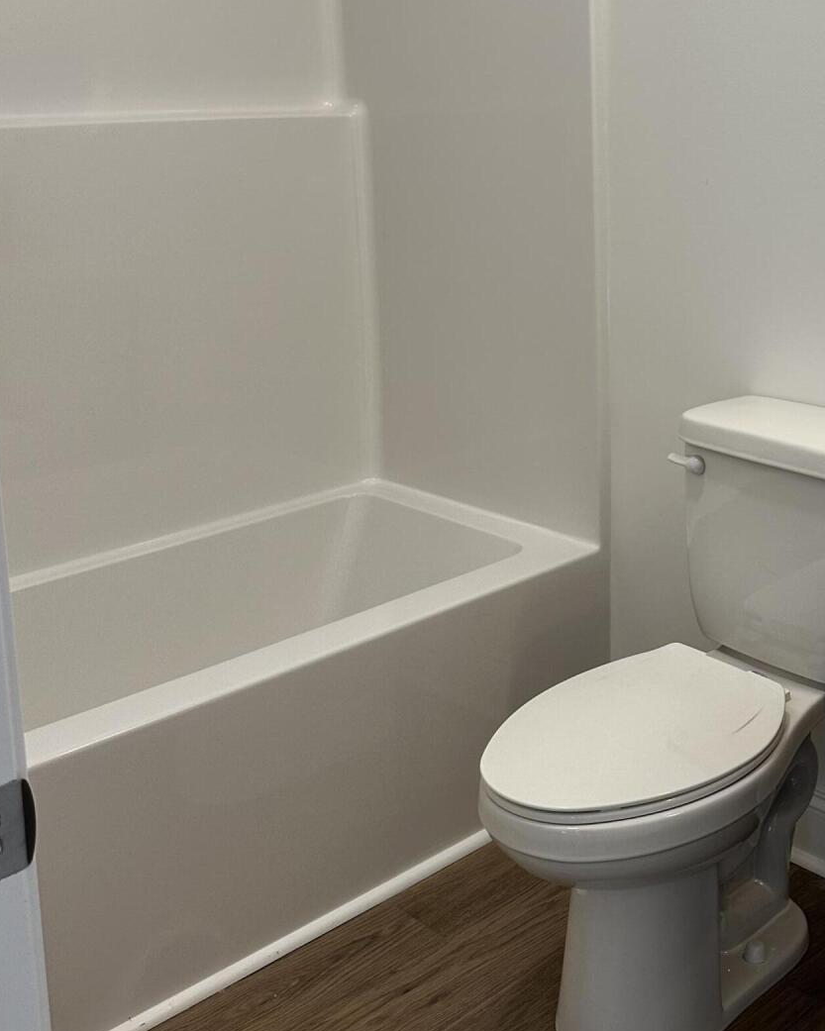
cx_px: 688
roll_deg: -0.4
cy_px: 316
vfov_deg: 40.5
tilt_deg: -10.0
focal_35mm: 45
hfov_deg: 32.3
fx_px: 1373
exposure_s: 1/120
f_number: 1.78
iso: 100
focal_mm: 6.86
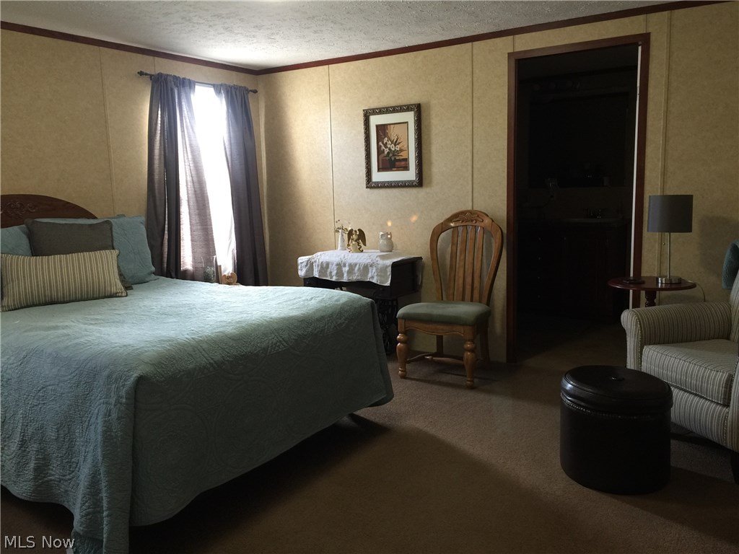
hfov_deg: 61.7
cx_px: 370
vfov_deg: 48.2
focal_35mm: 29
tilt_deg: -8.9
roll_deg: +0.2
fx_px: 619
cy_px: 277
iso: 50
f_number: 2.2
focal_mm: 4.15
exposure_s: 1/15
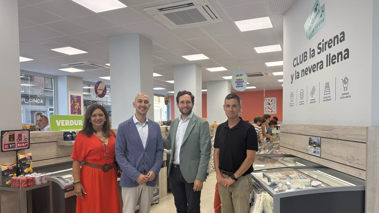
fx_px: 271
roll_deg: +0.4
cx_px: 192
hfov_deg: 69.9
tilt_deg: -1.4
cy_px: 133
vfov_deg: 42.6
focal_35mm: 27
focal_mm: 6.76
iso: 64
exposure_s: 1/100
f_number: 1.78
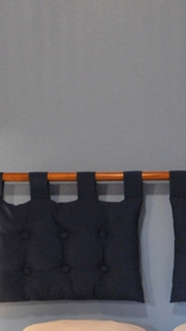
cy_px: 298
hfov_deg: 13.1
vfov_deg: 22.8
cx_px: 173
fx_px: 799
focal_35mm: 91
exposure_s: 1/1.6
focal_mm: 31
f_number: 22
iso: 3200
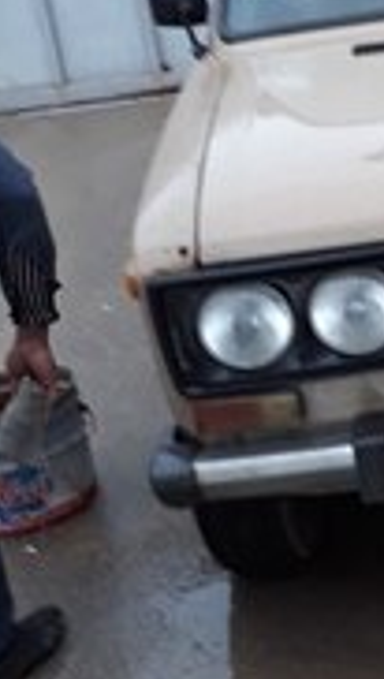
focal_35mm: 80
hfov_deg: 13.6
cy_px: 246
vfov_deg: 26.4
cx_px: 682
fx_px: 1441
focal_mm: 3.71
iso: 40
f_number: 1.7
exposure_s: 1/50
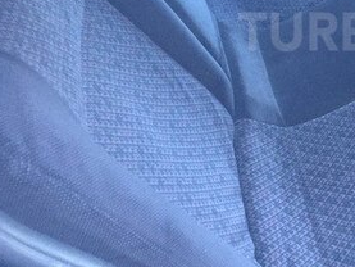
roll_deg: +2.8
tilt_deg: -37.1
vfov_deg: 20.9
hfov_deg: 26.4
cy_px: 31
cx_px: 369
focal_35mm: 69
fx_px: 708
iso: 250
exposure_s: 1/33
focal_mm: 4.15
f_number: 2.2
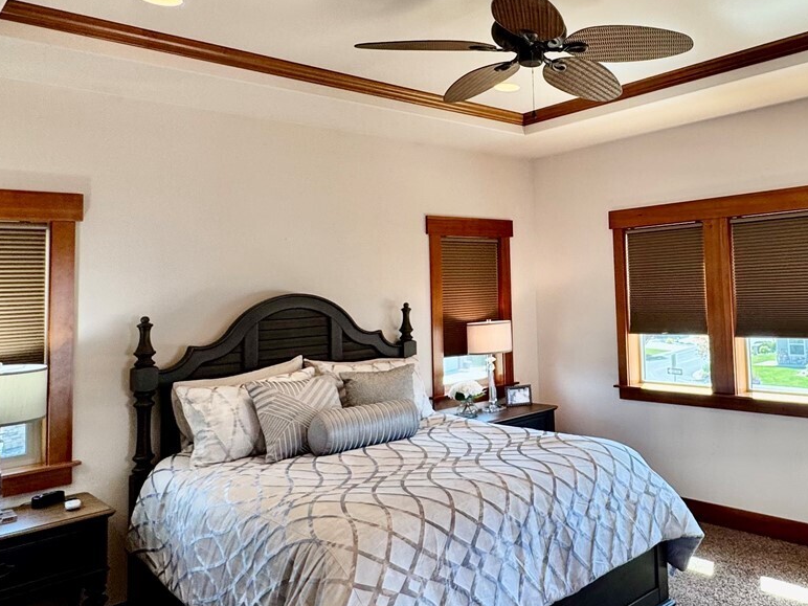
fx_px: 677
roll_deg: +2.2
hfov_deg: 57.7
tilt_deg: +3.3
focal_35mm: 29
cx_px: 629
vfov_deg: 47.9
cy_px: 238
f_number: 2.2
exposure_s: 1/120
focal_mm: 2.22
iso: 100
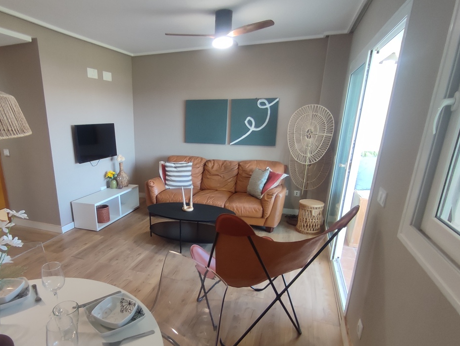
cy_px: 209
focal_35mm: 22
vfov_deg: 60.6
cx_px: 177
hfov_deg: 75.2
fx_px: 293
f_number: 2.2
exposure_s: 1/50
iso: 144
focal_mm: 1.65
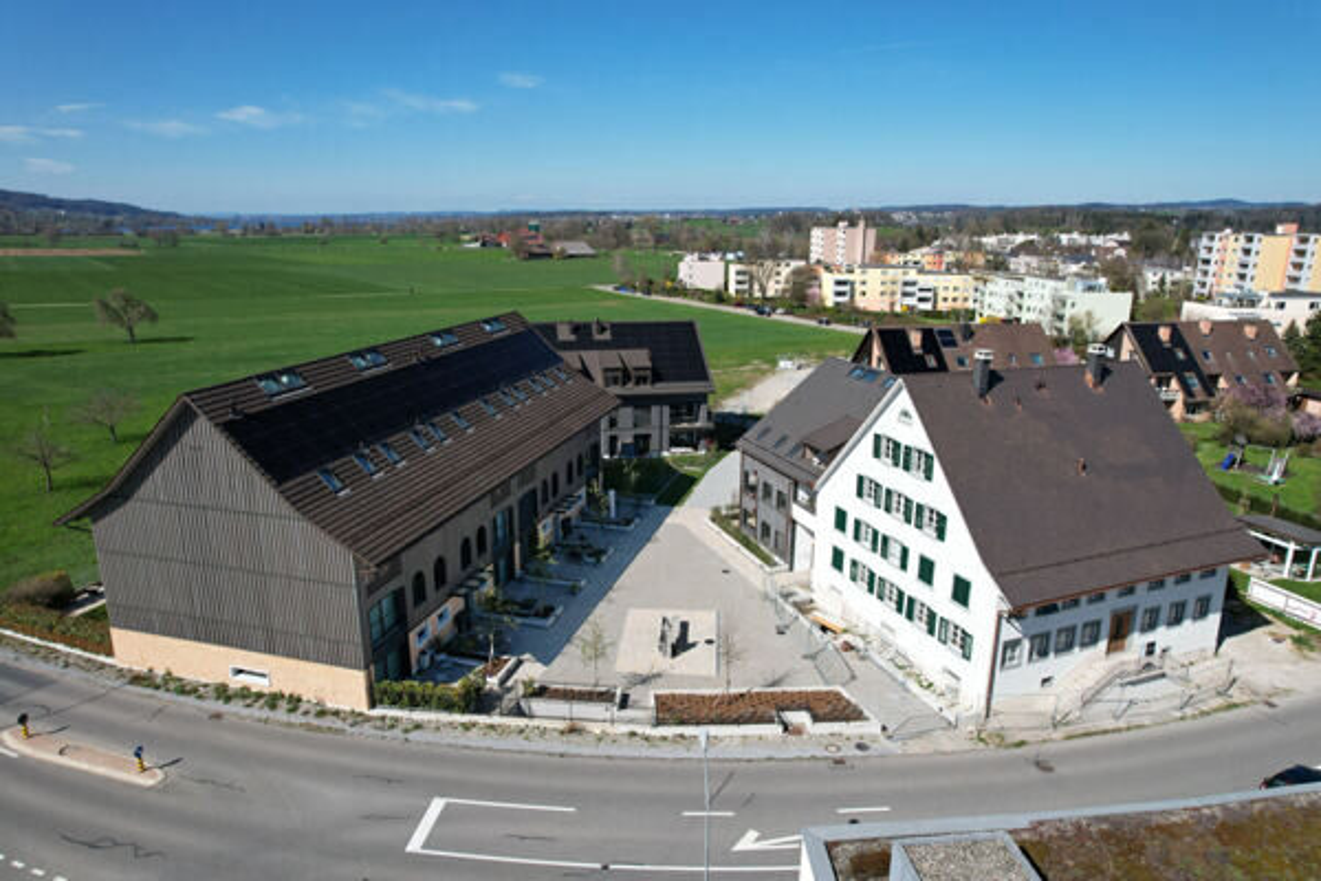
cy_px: 440
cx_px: 660
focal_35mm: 22
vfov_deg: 57.2
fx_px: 807
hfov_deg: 78.6
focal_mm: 8.38
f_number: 2.8
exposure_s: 1/2000
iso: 100
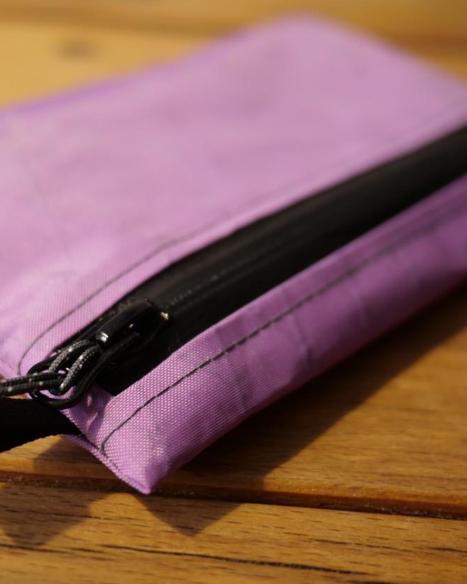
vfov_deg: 31.4
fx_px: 1037
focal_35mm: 60
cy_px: 262
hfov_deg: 25.4
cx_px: 217
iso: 250
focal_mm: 20
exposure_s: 1/60
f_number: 1.7
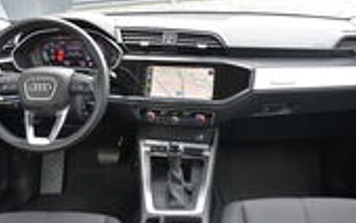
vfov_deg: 35.4
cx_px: 173
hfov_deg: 54.0
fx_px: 350
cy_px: 107
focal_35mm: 36
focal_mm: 20
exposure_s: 1/60
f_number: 4
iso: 400
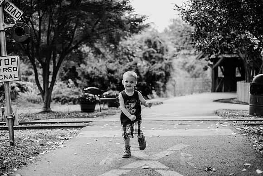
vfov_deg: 27.0
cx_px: 132
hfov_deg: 39.6
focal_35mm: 50
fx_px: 365
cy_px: 88
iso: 200
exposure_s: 1/500
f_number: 2.2
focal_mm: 50
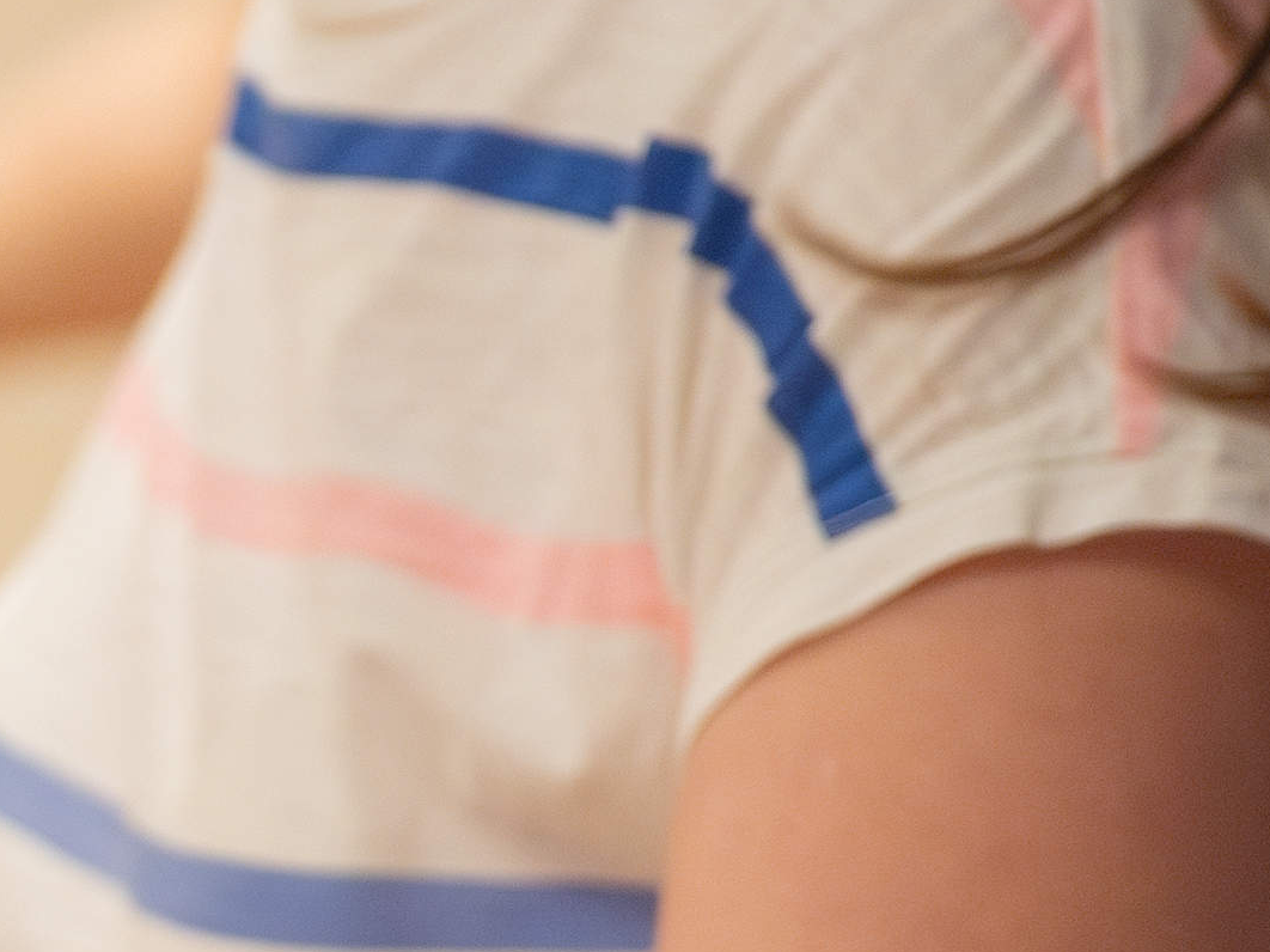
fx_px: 16836
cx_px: -1477
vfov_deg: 3.2
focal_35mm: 459
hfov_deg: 4.3
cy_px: 1457
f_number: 2
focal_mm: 47
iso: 1250
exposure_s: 1/250
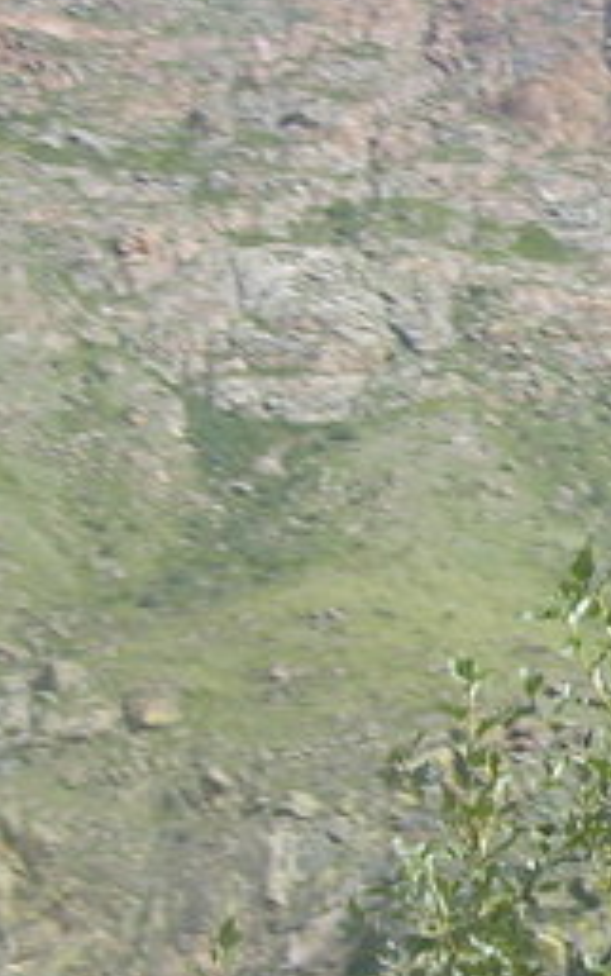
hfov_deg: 9.7
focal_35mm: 127
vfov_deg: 16.4
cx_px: 1173
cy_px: 541
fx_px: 3378
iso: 50
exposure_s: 1/193
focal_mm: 7.2
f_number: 4.8
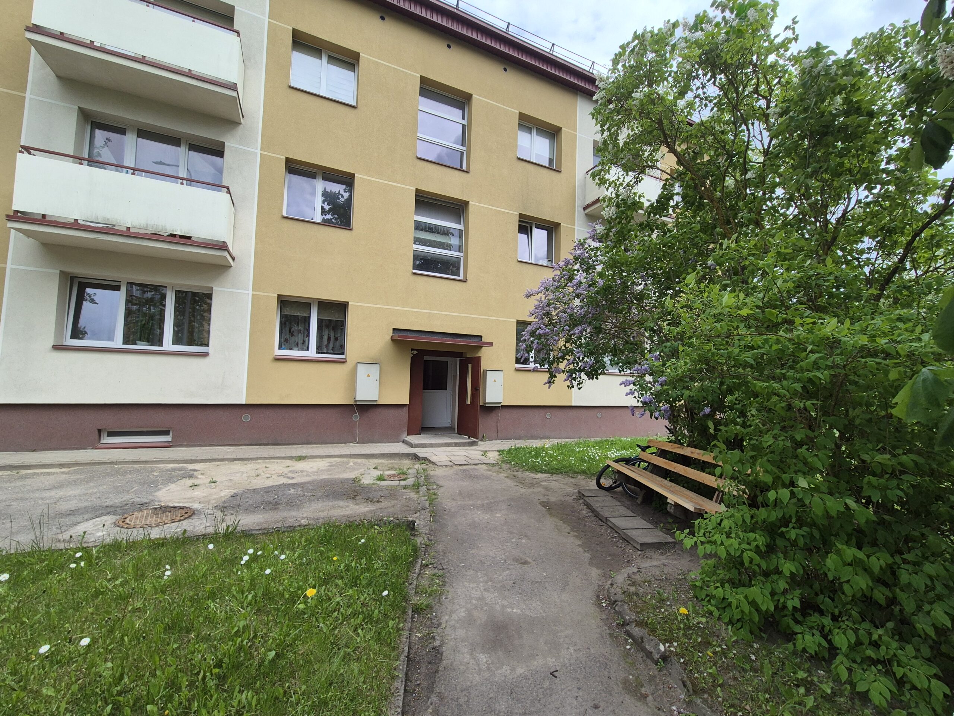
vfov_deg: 89.9
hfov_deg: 106.2
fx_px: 358
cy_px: 358
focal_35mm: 13
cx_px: 477
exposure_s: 1/1088
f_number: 2.2
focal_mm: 2.2
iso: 50
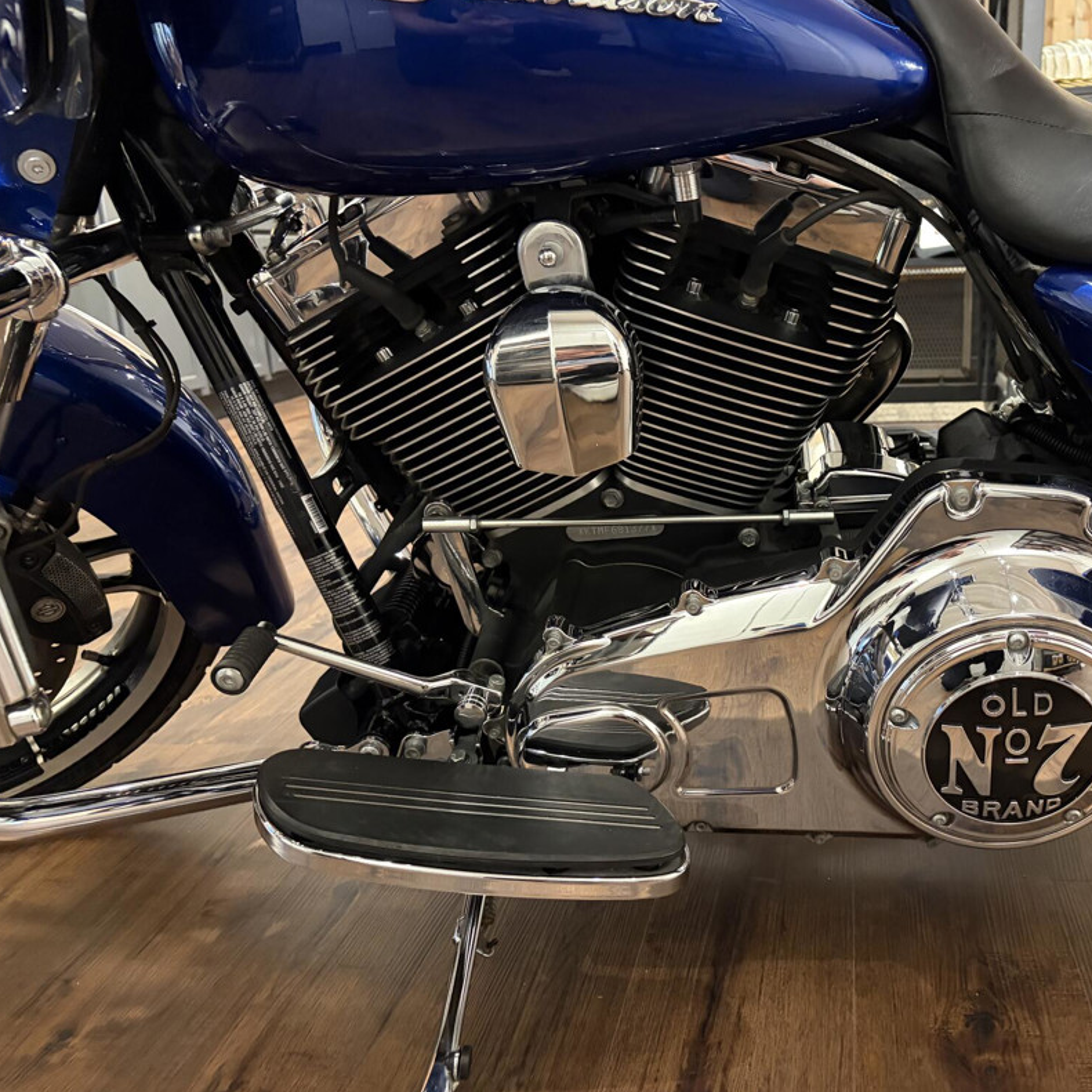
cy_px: 545
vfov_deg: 52.5
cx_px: 731
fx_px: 1106
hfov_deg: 51.5
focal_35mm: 31
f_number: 1.6
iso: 640
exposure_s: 1/30
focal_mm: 5.96
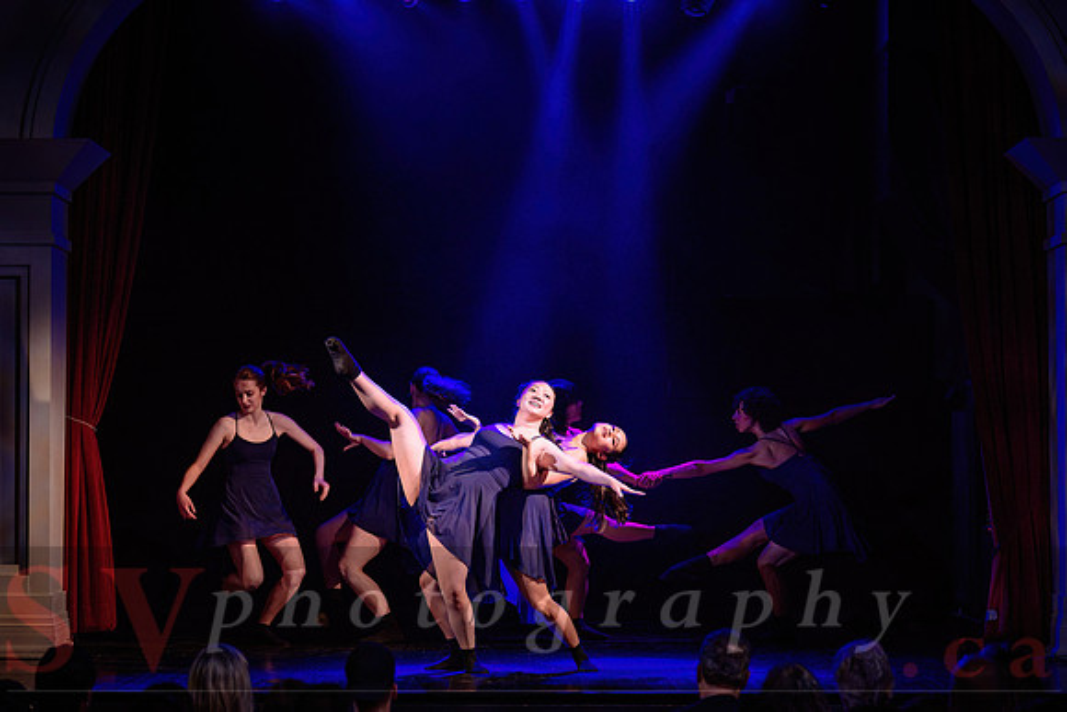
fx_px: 3102
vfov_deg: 13.1
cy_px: 356
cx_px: 526
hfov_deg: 19.5
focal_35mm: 105
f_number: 2.8
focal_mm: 102
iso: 1600
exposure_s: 1/200
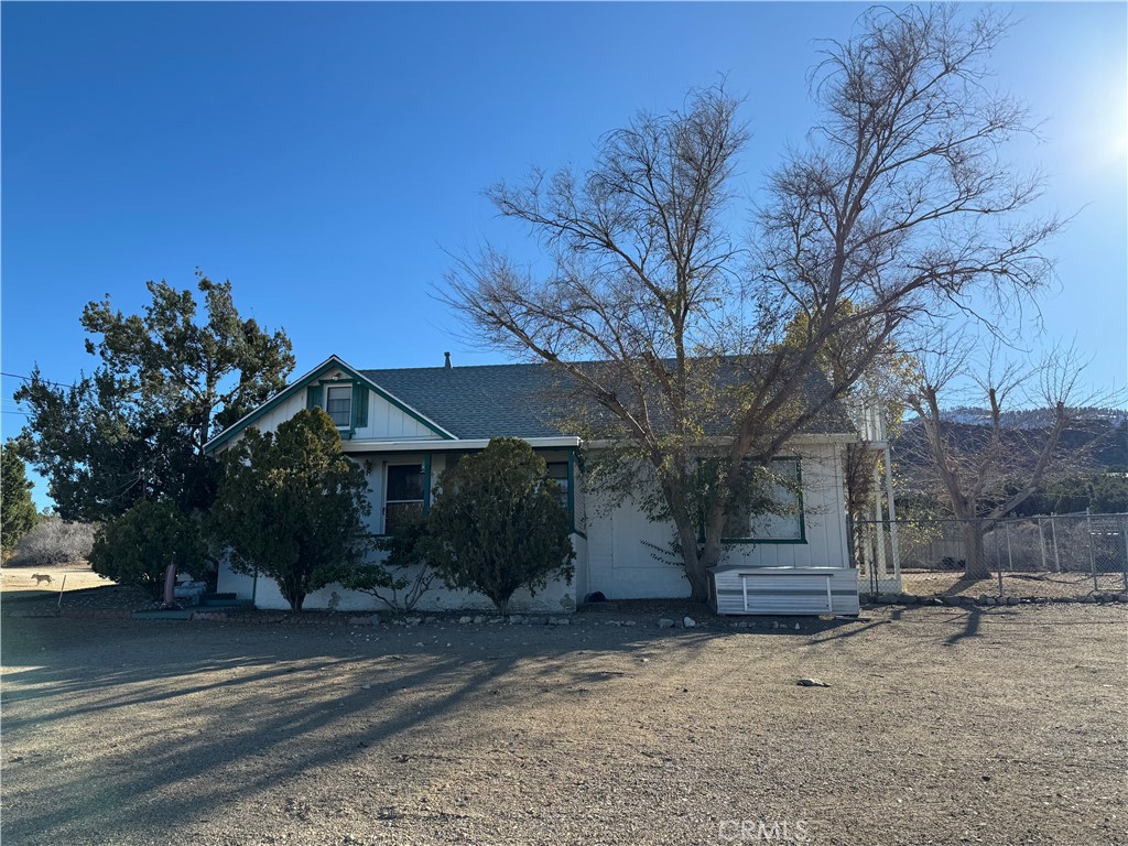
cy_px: 423
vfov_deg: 56.8
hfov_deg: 71.6
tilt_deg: +11.1
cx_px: 564
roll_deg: +0.5
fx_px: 782
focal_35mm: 24
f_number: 1.78
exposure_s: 1/3413
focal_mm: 6.86
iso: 80
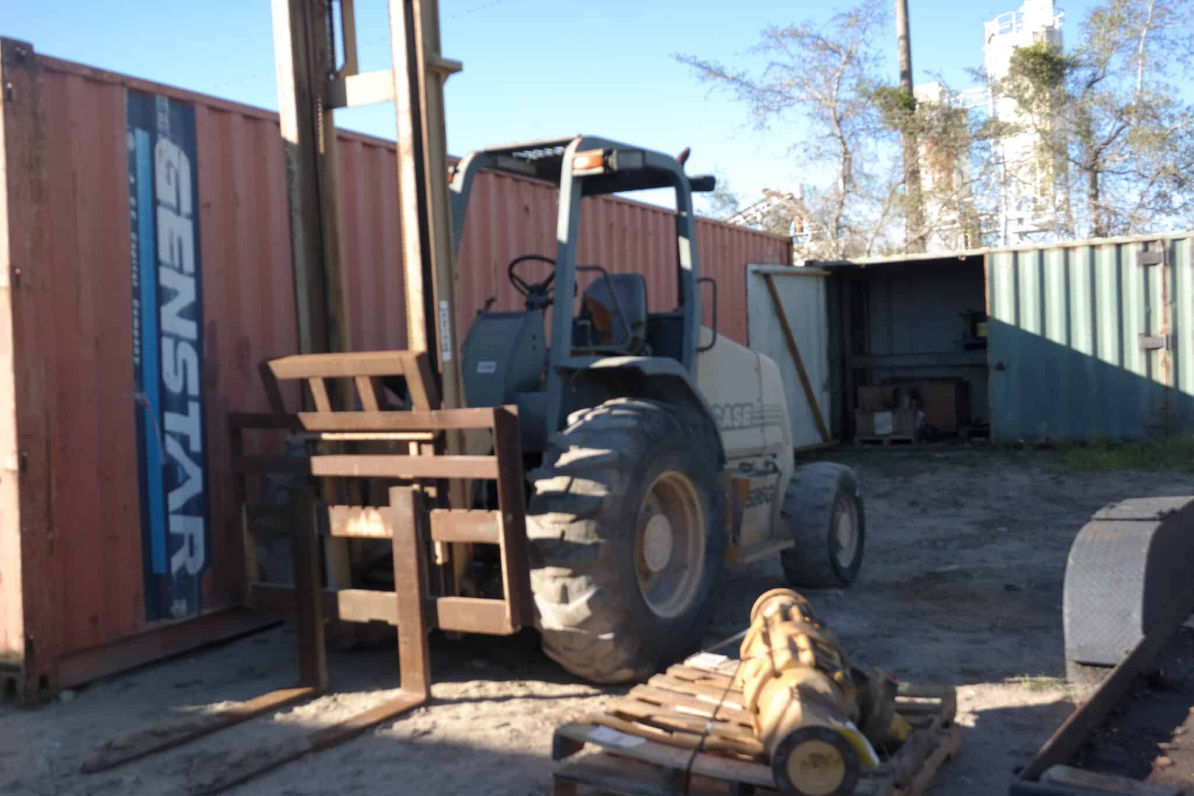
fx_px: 1194
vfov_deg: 36.9
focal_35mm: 36
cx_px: 597
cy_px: 398
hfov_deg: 53.1
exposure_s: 1/200
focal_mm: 24
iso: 100
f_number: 5
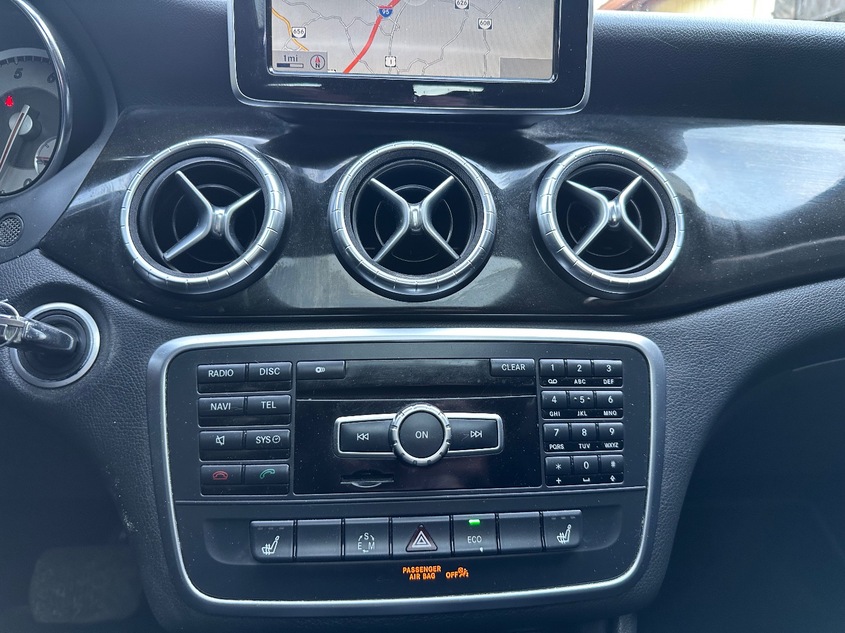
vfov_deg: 56.8
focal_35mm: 24
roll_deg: -2.2
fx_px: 586
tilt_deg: -11.7
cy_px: 316
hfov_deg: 71.6
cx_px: 422
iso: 200
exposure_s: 1/67
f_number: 1.78
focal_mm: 6.86
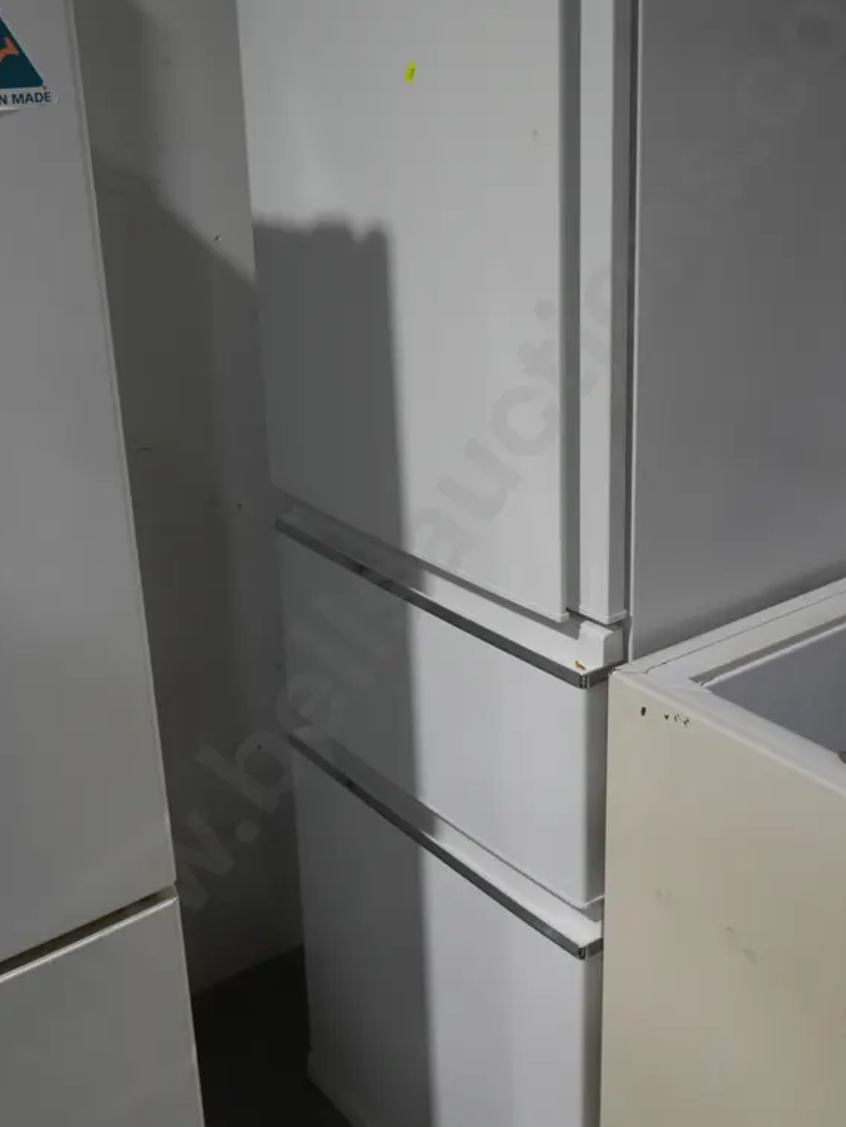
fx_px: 1400
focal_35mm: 43
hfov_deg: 33.6
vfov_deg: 43.7
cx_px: 487
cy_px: 470
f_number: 3.6
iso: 200
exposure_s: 1/60
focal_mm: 16
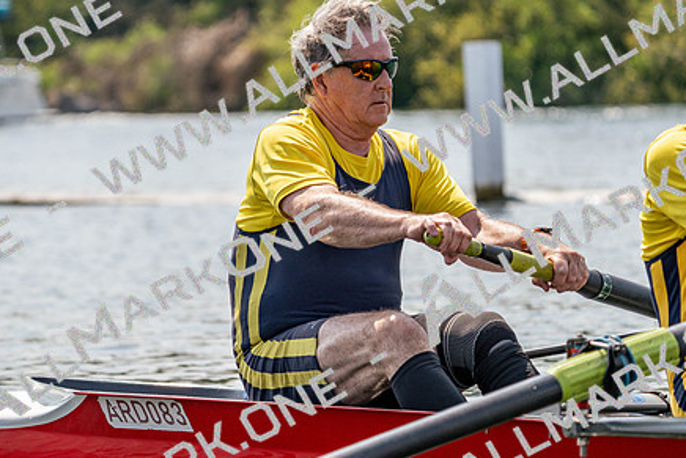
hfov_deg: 7.7
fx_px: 5070
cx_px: 286
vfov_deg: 5.2
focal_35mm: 266
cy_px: 199
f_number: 5.6
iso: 200
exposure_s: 1/1600
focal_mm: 200
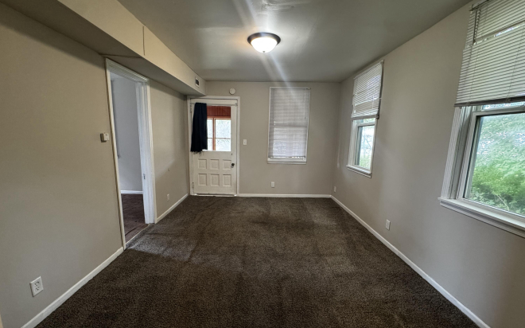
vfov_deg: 74.7
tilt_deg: -9.3
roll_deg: -0.5
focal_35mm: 15
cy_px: 173
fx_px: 215
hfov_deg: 101.5
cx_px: 264
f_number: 2.2
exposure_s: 1/60
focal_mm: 2.22
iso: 250
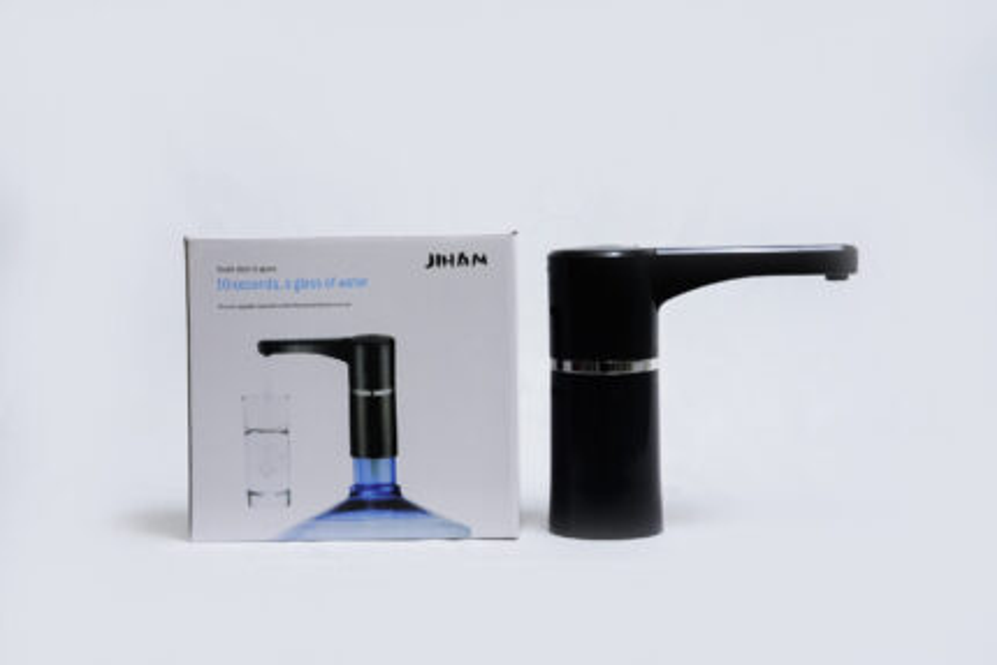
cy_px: 332
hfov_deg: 28.8
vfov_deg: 19.5
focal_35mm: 70
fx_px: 1939
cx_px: 498
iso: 6400
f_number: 16
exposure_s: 1/160
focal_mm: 70
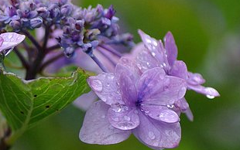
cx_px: -100
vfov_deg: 2.9
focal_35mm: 455
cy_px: 133
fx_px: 2977
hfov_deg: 4.6
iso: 280
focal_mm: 90
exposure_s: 1/125
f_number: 4
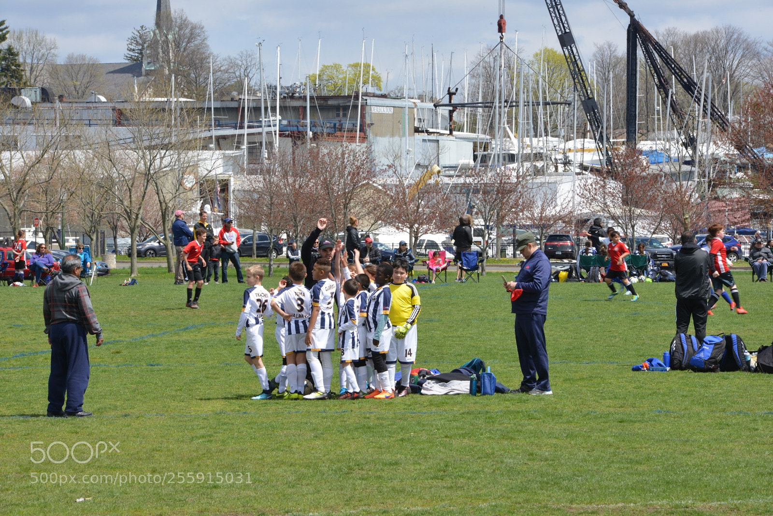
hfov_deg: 10.3
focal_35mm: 200
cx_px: 386
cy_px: 258
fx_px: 4295
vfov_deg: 6.9
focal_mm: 200
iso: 450
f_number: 22
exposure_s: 1/125
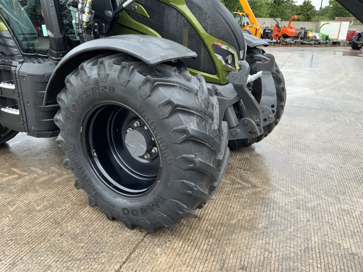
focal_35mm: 29
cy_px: 136
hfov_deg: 61.7
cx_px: 182
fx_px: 304
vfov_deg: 48.2
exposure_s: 1/253
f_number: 1.8
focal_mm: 3
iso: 16
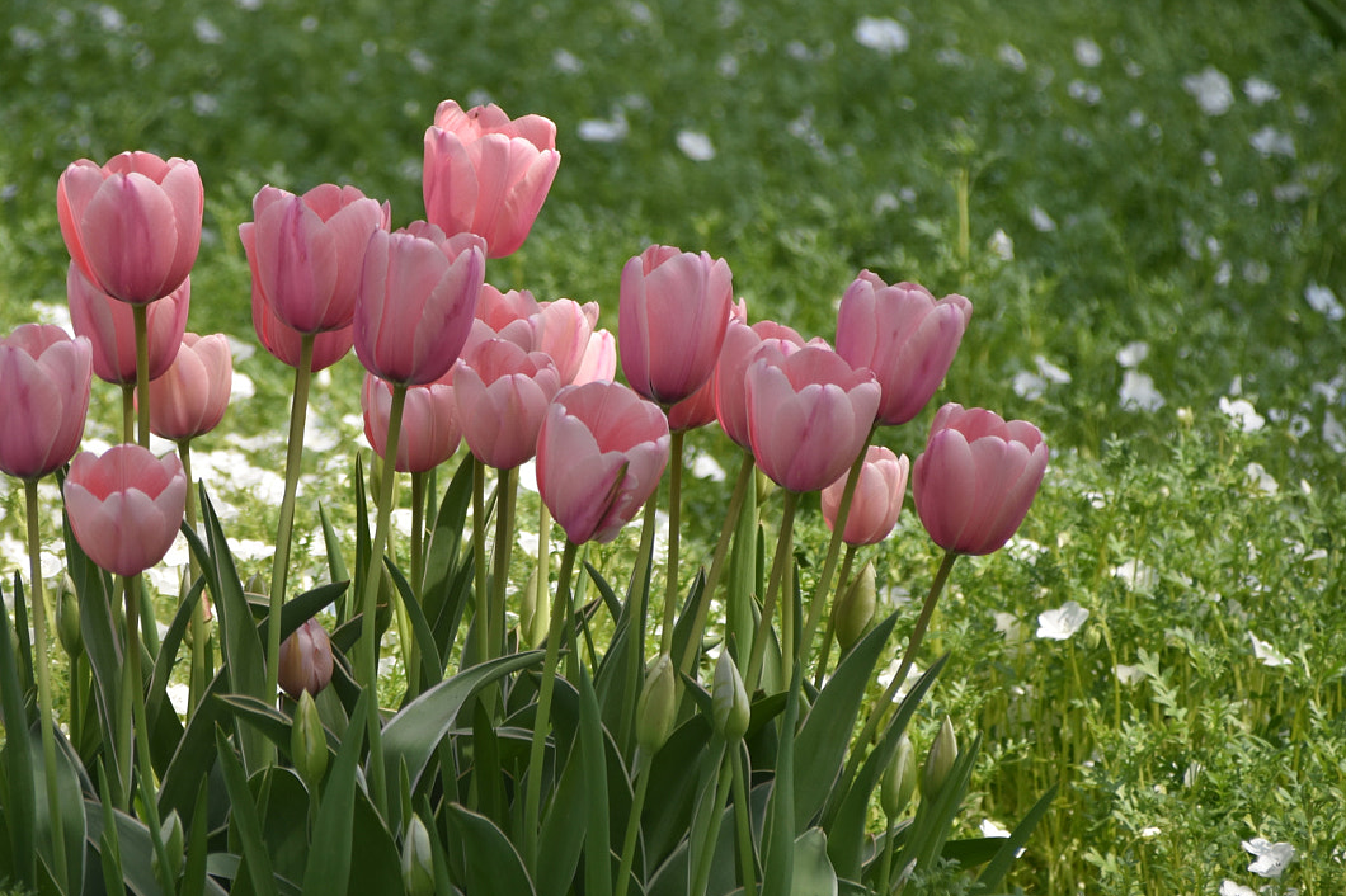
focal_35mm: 374
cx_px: 396
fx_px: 13969
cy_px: 553
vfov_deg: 3.7
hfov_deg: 5.5
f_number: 6
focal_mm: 165
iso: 200
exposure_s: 1/500
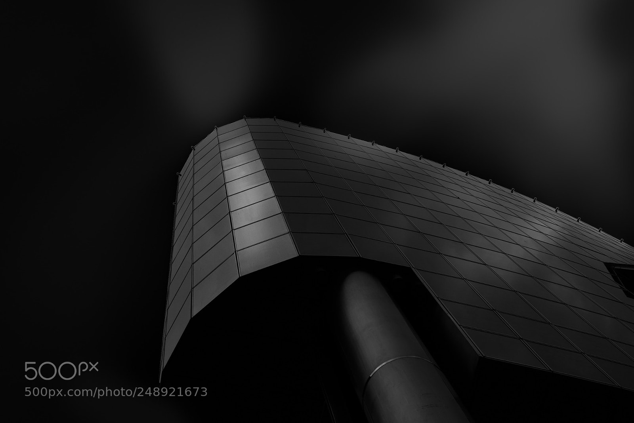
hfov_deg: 41.1
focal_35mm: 48
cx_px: 317
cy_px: 212
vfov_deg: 28.1
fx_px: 846
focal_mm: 48
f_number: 8
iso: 250
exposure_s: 1/250
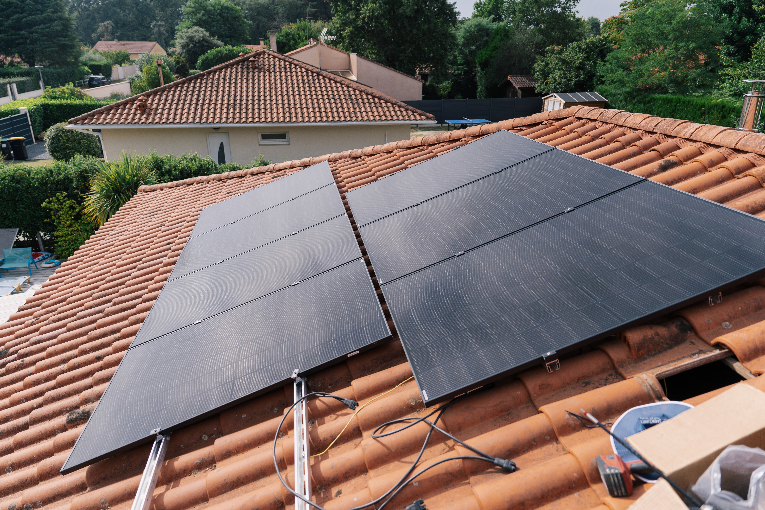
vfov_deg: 53.1
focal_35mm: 24
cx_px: 382
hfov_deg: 73.7
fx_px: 510
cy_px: 255
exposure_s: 1/2000
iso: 100
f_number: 2.8
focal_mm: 24
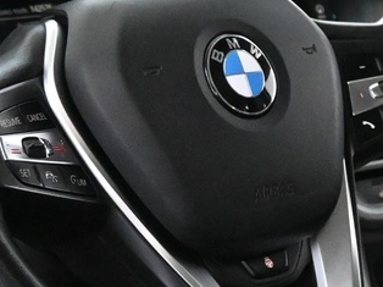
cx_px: 322
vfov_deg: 10.5
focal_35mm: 141
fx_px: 1564
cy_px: 138
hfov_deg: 13.9
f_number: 3.8
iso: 6400
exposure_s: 1/50
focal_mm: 19
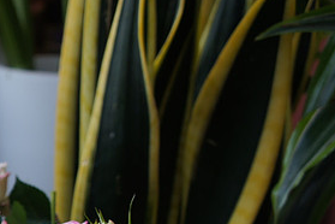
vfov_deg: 12.9
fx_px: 958
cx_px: -127
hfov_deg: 18.2
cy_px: 275
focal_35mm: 103
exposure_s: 1/200
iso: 200
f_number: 4.5
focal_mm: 24
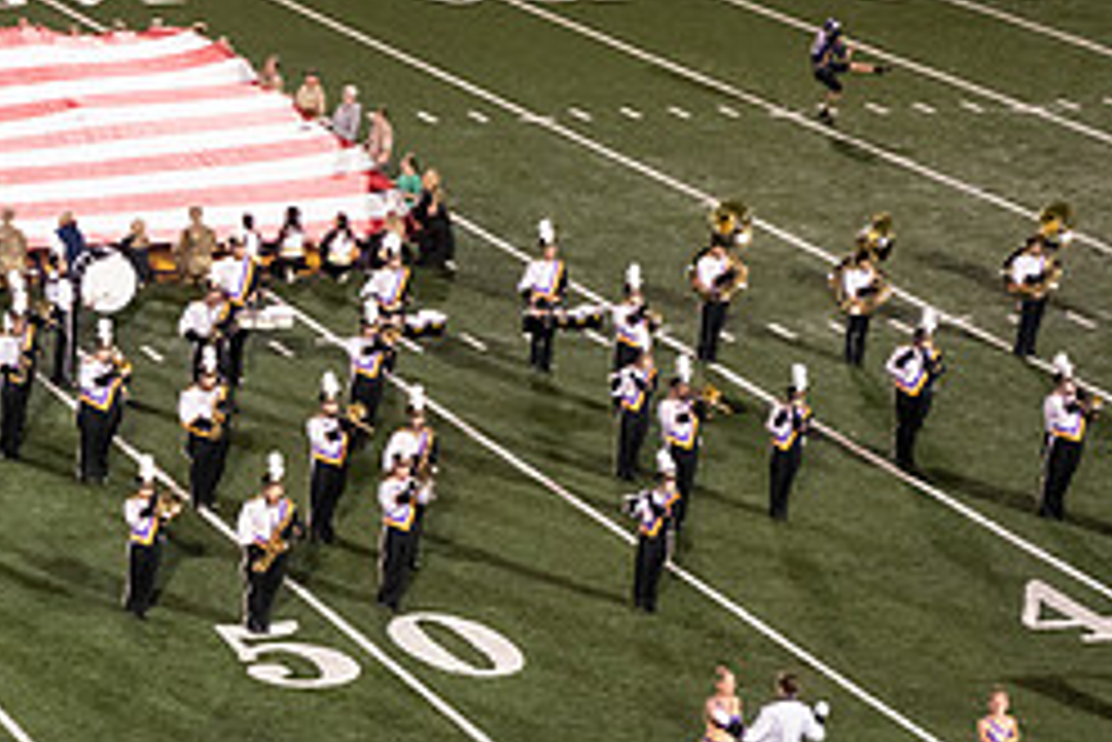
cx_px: -176
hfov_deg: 14.6
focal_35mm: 136
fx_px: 4203
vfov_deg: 10.1
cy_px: 398
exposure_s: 1/320
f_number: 4.5
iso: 5000
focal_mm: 58
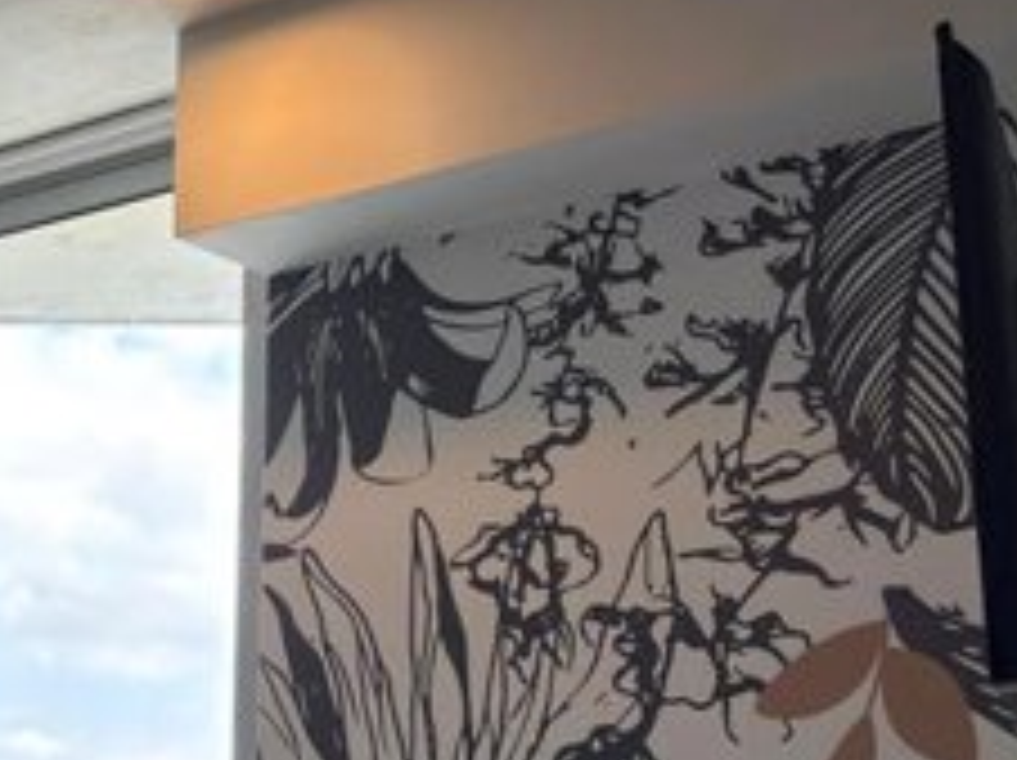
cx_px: -279
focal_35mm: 73
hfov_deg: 23.8
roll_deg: -0.7
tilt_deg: -1.1
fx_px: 2142
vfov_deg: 18.9
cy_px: 931
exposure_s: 1/242
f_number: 1.6
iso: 80
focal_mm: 5.96
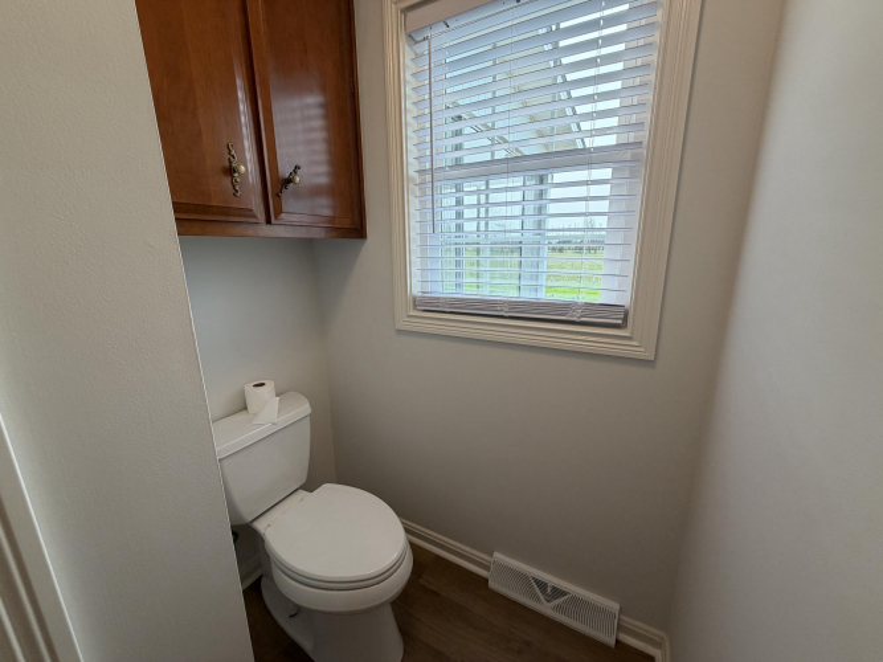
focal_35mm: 14
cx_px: 442
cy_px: 331
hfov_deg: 102.1
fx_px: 357
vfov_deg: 85.7
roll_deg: +0.6
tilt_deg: -13.0
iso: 50
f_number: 2.2
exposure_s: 1/121
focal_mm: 2.22
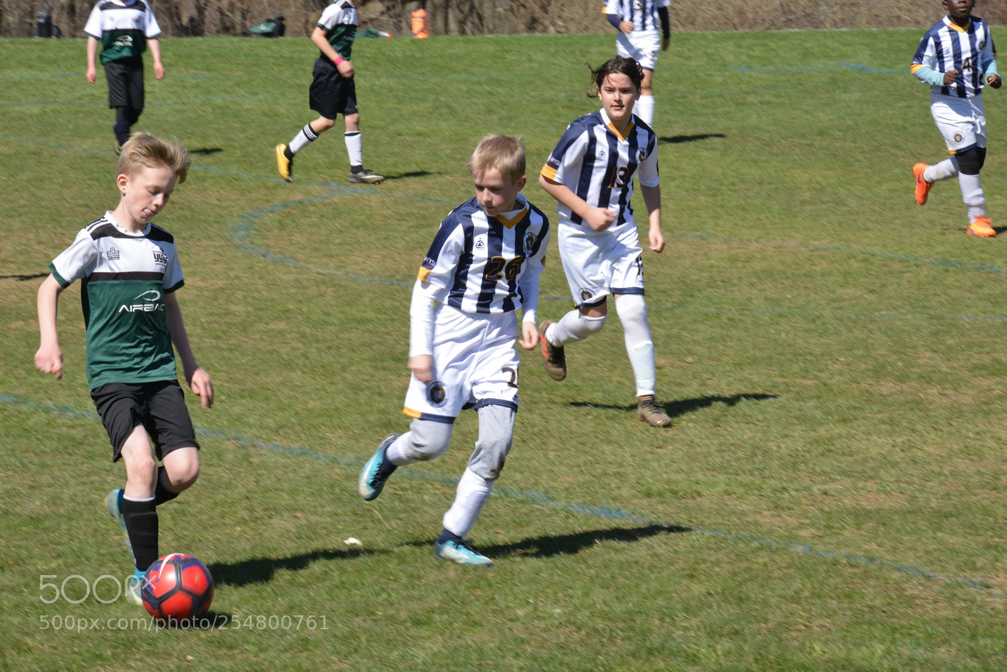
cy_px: 336
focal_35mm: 200
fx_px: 5595
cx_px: 504
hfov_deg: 10.3
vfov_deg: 6.9
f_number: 22
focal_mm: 200
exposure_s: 1/160
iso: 640
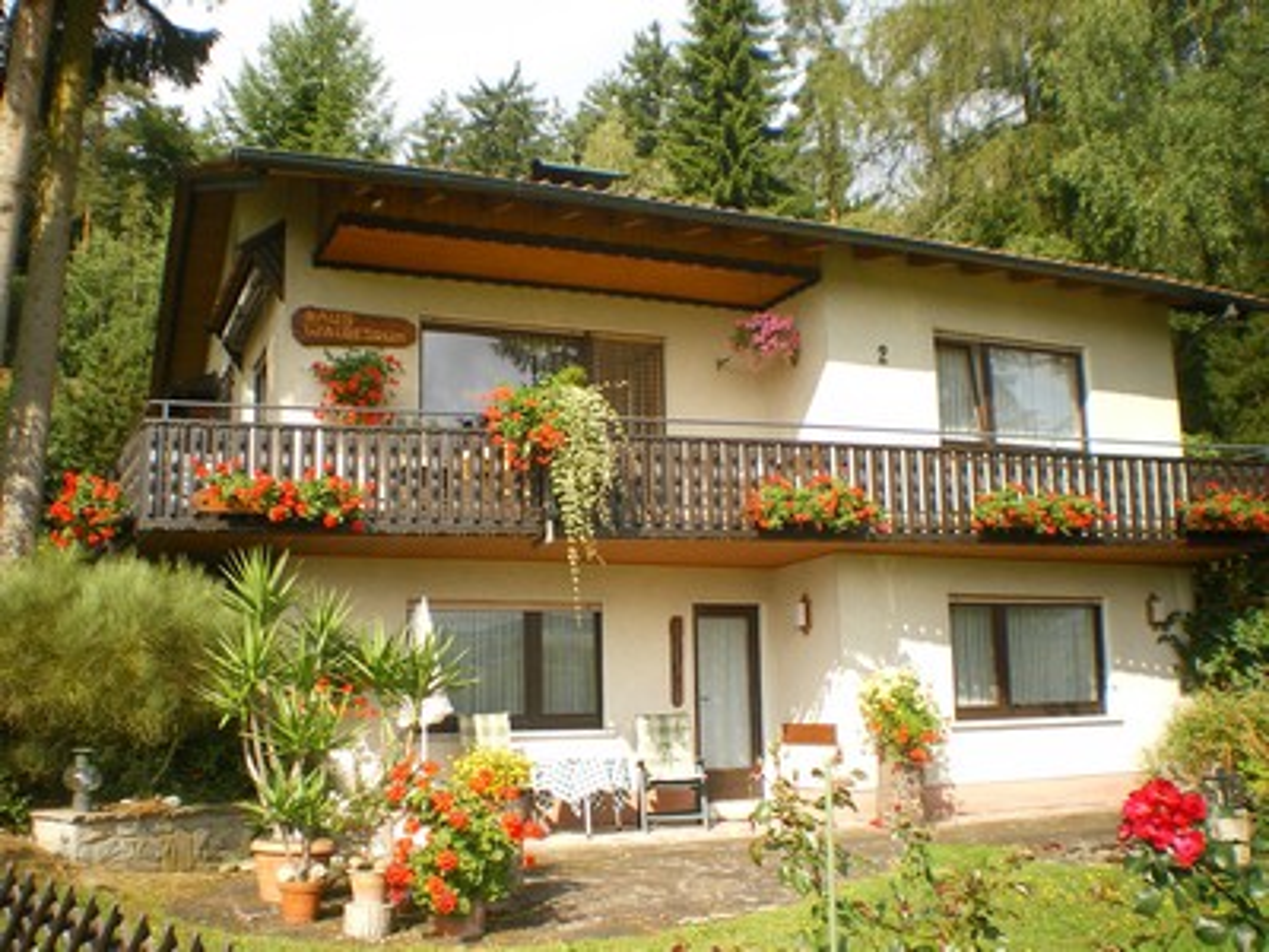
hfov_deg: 51.4
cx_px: 634
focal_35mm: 36
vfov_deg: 39.7
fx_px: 1320
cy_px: 476
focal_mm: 6.3
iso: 50
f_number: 4.6
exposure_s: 1/160
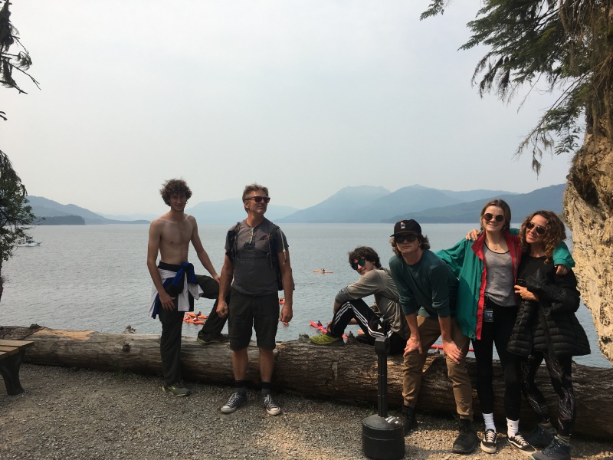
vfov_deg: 48.2
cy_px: 230
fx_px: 514
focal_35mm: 29
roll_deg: +0.2
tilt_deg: +0.1
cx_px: 306
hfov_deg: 61.7
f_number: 2.2
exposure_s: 1/1672
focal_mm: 4.15
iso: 25
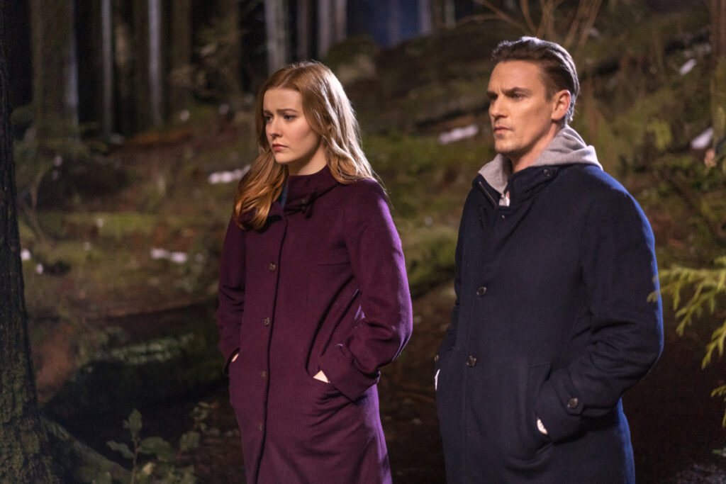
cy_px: 242
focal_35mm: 55
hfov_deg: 36.2
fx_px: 1109
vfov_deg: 24.6
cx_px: 363
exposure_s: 1/160
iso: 5000
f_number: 1.8
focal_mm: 55
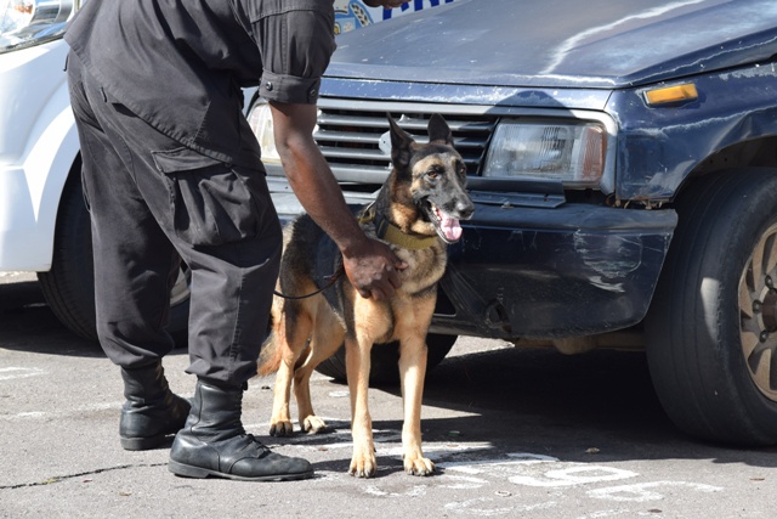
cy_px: 260
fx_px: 3756
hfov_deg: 11.8
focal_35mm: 174
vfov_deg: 7.9
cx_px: 388
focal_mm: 116
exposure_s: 1/250
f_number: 8
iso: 320
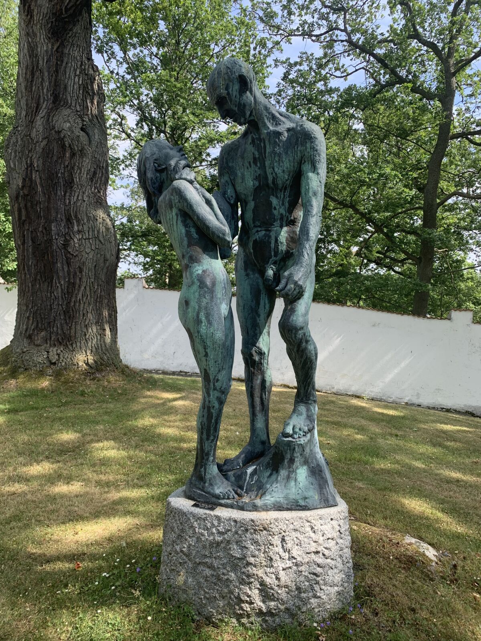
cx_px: 240
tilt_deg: -1.9
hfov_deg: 53.1
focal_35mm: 26
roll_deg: -0.3
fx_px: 482
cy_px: 320
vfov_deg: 67.3
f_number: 1.8
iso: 25
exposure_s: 1/465
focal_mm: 4.25
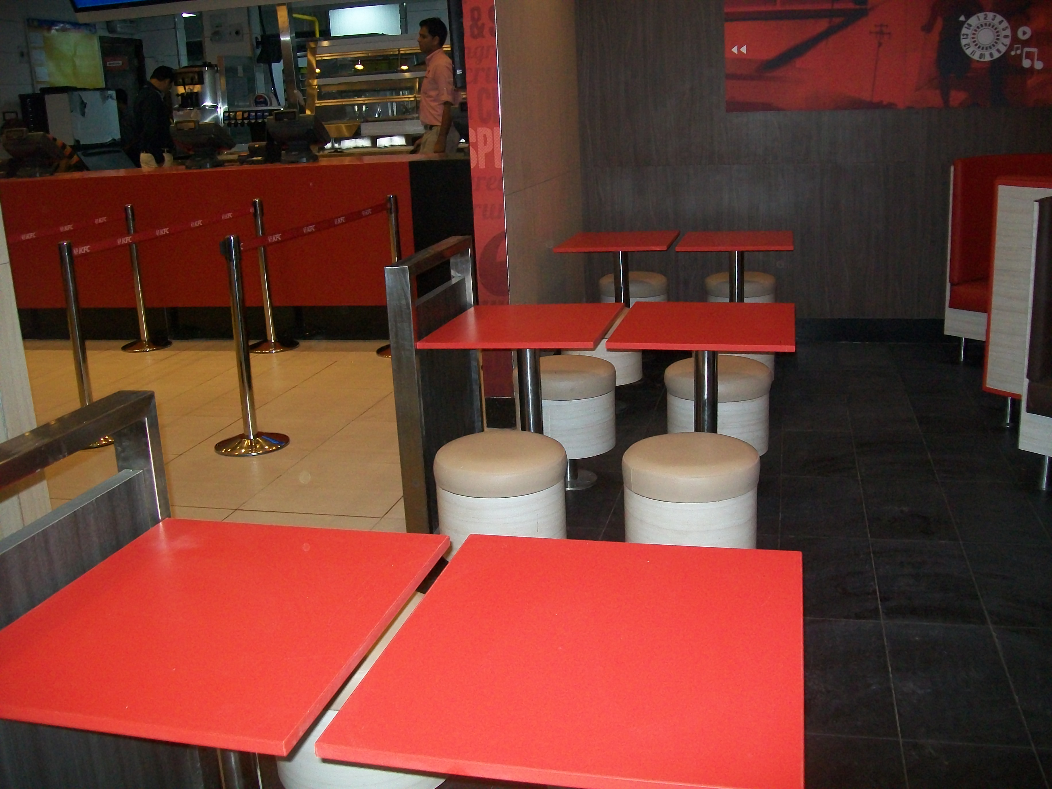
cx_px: 526
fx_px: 1033
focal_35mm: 34
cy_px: 394
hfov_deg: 54.0
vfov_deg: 41.8
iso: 200
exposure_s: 1/125
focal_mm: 6.1
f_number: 2.7
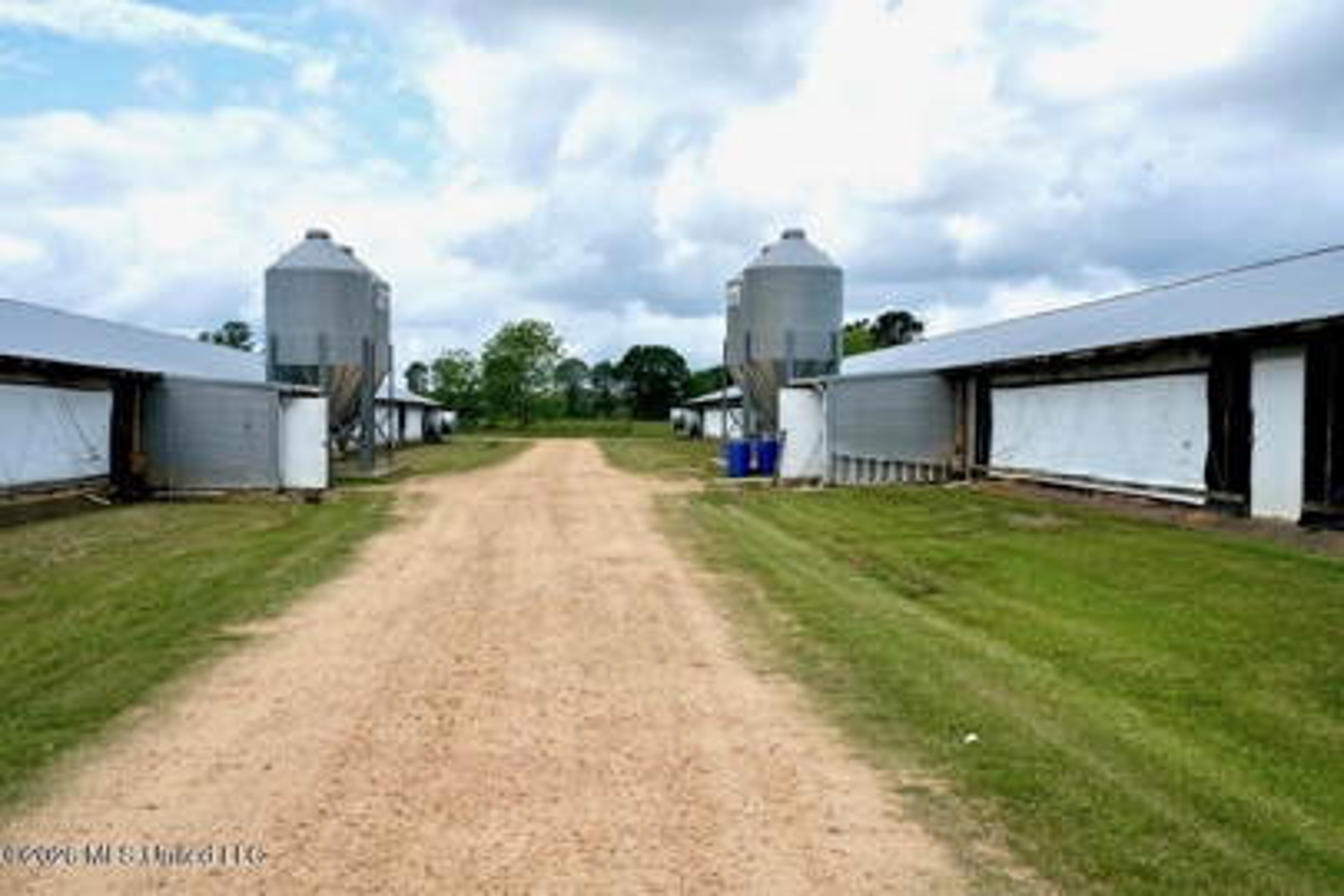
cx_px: 672
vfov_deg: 38.9
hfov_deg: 55.8
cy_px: 448
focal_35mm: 34
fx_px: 1269
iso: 320
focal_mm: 34
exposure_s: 1/400
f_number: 11
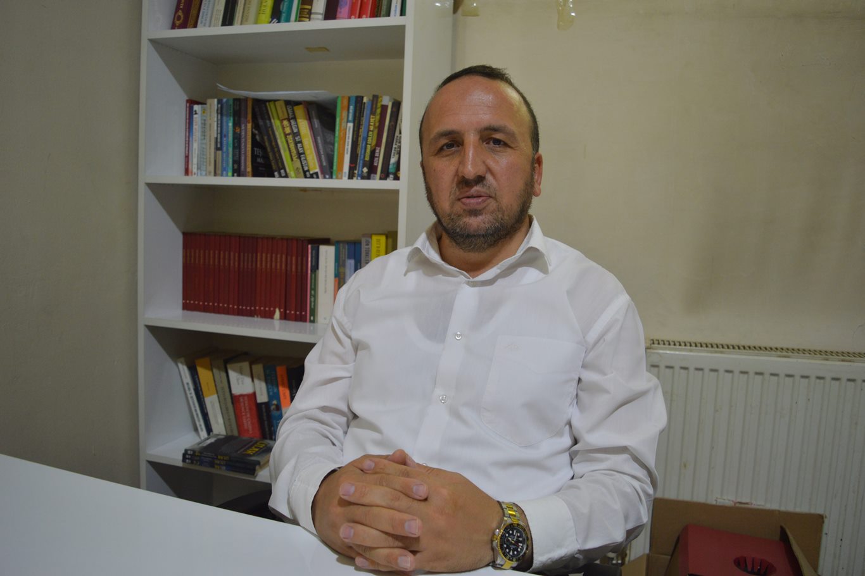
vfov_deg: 47.9
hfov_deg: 67.4
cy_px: 288
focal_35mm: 27
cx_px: 432
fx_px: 649
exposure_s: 1/40
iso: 400
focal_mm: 18
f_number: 3.5
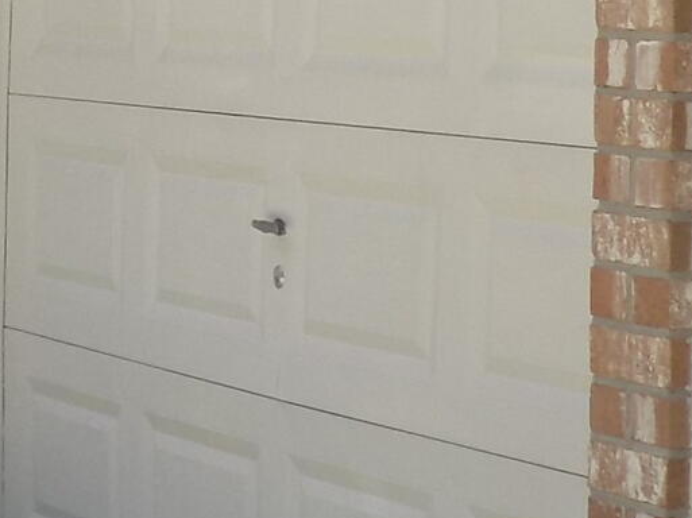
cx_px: -243
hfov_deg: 12.1
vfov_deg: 9.3
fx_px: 3156
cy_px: -70
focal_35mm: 158
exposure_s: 1/400
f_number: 3.2
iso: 80
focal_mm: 4.8
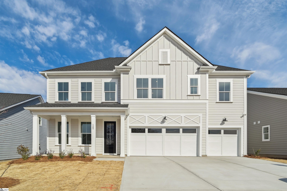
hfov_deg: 93.3
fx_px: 136
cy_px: 96
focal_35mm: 17
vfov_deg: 70.5
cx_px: 144
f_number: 11
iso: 320
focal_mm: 17
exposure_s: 1/1000
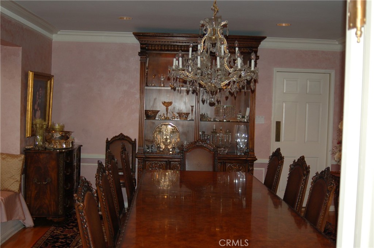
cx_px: 187
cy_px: 124
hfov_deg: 46.5
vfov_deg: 31.8
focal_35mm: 42
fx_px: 436
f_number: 3.3
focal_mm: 28
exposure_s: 1/60
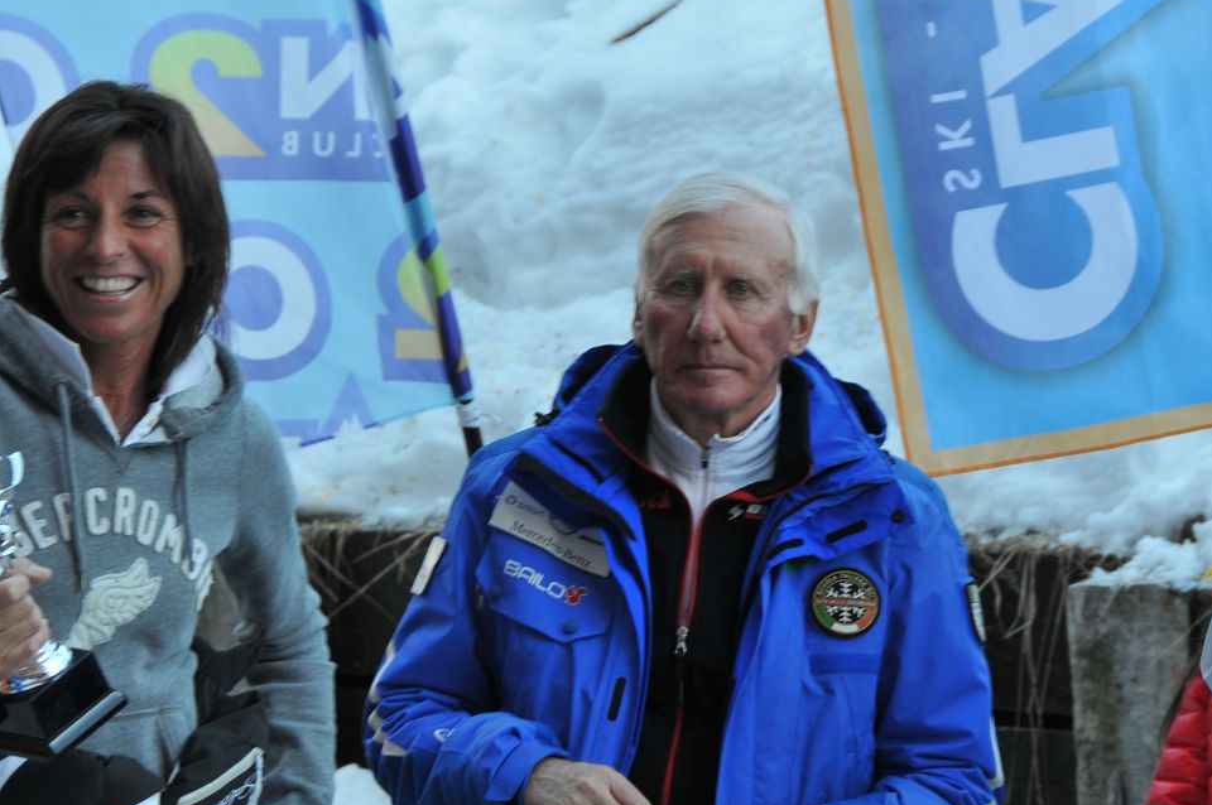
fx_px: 6894
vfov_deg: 6.7
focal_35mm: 205
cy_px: 479
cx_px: 645
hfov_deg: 10.0
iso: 400
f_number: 6.3
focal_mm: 82
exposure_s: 1/60
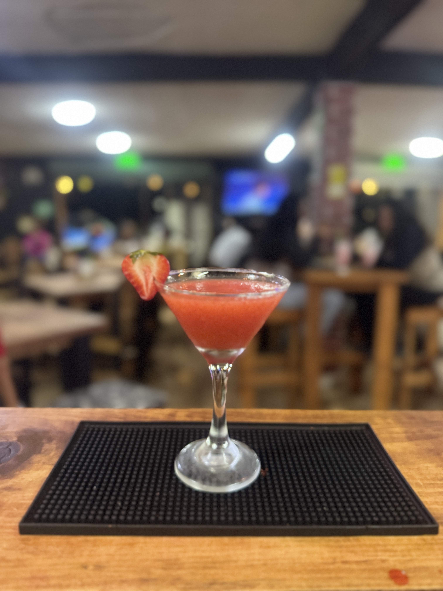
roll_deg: +0.6
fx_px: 410
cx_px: 222
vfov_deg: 71.6
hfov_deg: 56.8
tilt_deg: -11.7
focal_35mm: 24
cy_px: 296
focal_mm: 6.76
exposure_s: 1/40
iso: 1000
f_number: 1.78
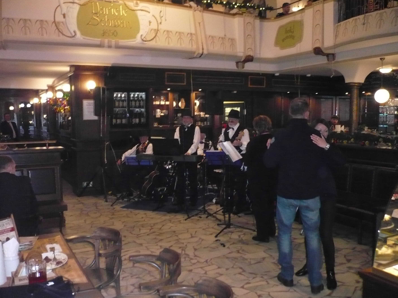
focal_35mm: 35
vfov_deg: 40.7
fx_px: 402
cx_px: 199
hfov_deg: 52.6
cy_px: 149
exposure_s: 1/30
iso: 640
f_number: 2.8
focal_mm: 5.8
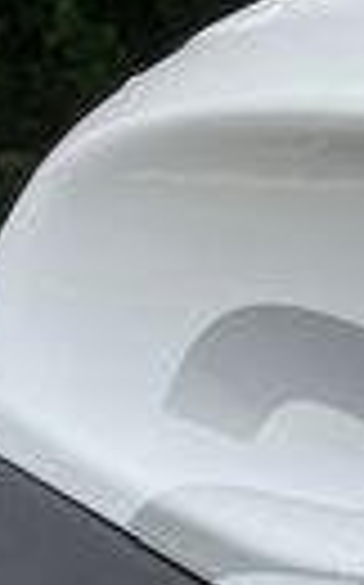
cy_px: 990
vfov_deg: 13.2
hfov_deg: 8.1
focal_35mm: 146
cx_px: 939
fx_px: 2322
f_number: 1.8
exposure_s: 1/706
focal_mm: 3.99
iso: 32
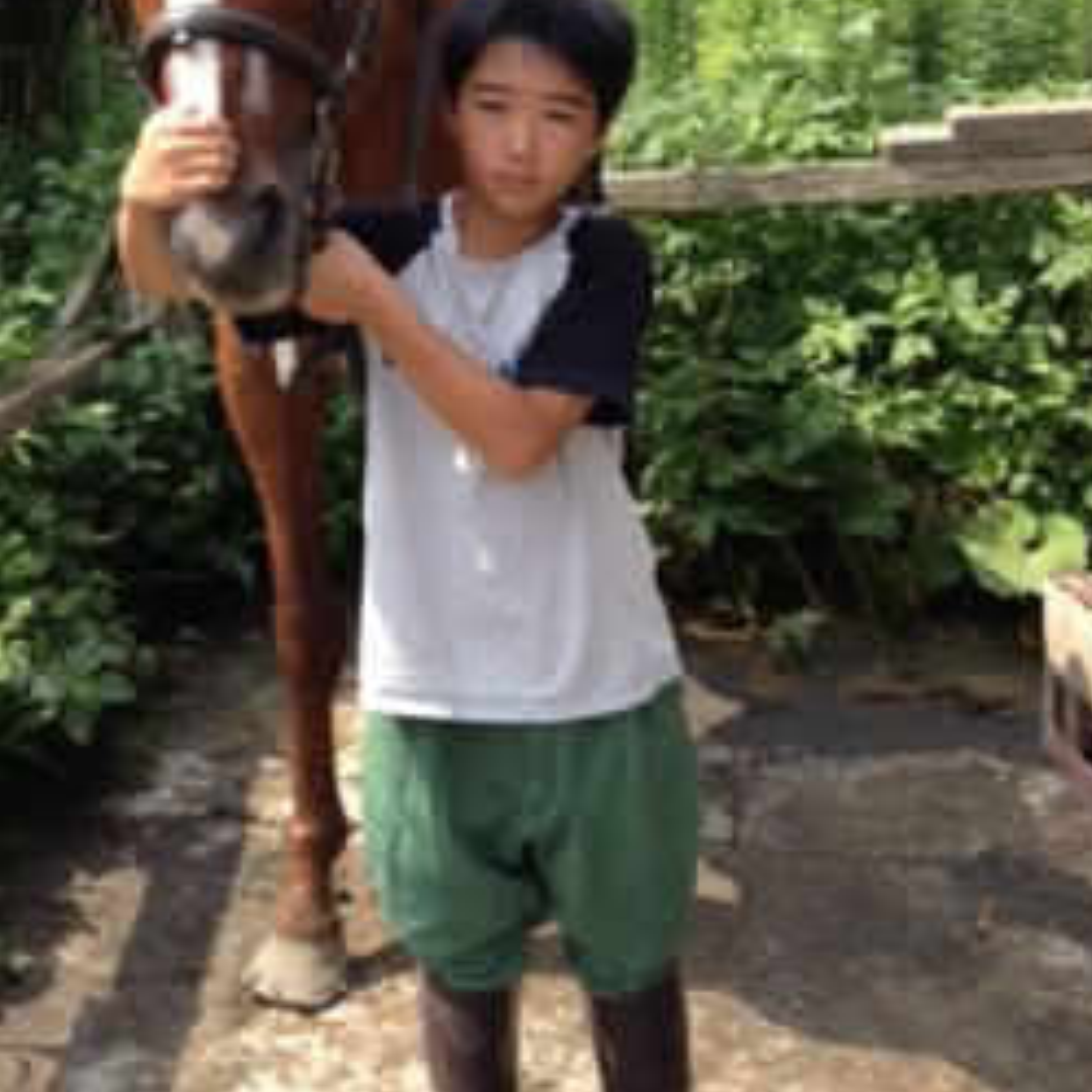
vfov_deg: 29.5
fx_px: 1999
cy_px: 153
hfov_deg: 30.4
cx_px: 386
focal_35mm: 56
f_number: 2.4
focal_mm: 4.28
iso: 50
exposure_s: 1/552
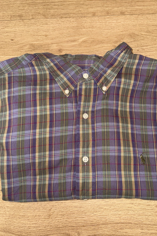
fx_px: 190
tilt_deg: -80.5
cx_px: 82
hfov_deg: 44.9
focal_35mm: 29
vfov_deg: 63.6
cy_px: 123
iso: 40
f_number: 1.6
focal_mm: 5.96
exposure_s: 1/28
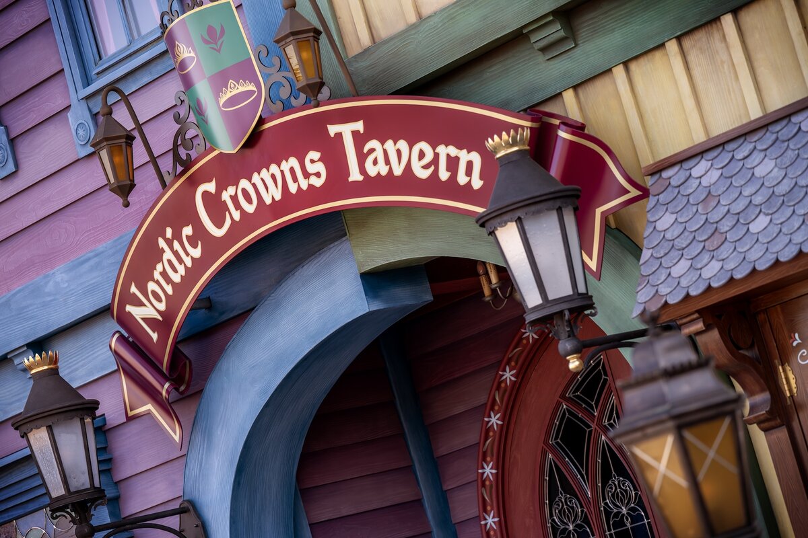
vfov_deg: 11.4
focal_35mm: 120
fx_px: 2693
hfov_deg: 17.1
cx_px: 404
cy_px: 269
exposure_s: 1/500
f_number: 3.5
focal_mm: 120
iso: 200
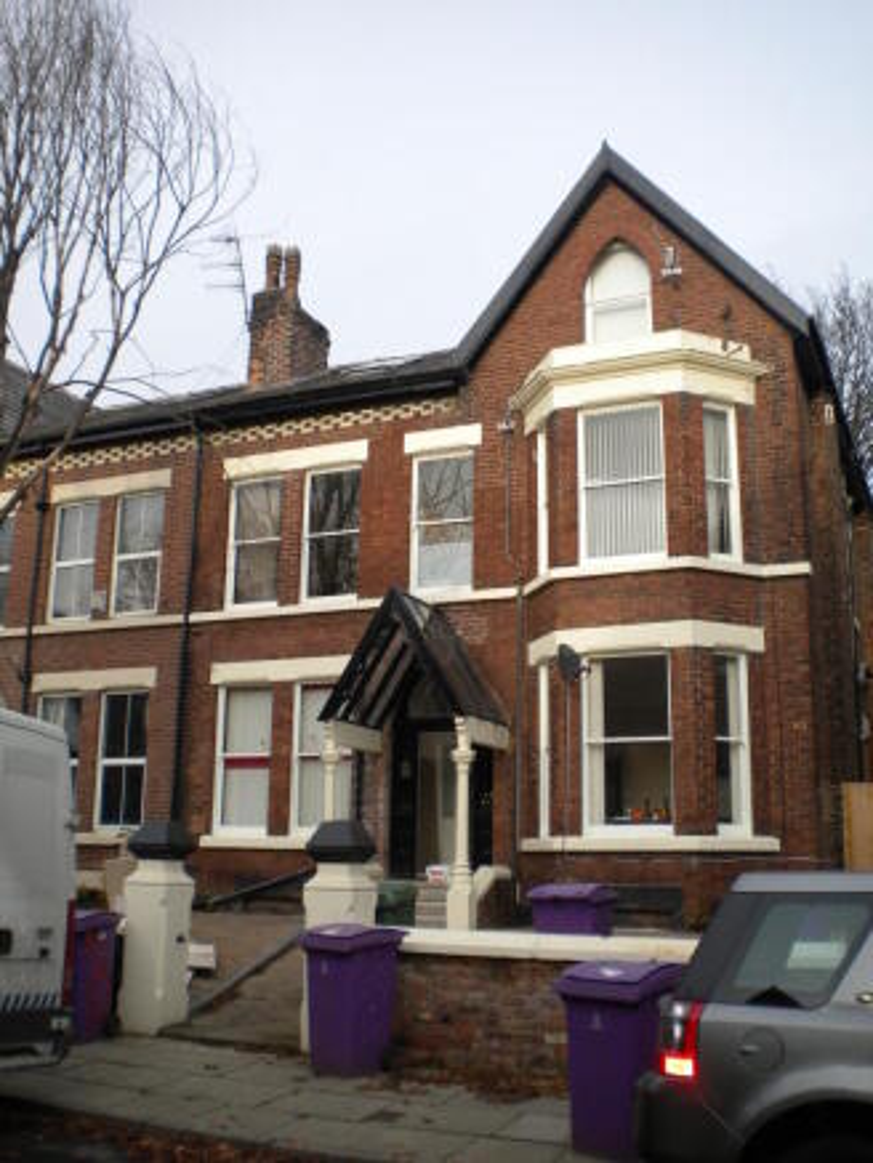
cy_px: 582
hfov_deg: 40.7
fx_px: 1176
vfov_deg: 52.6
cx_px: 436
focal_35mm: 35
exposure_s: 1/164
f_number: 4.6
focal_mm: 6.3
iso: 113
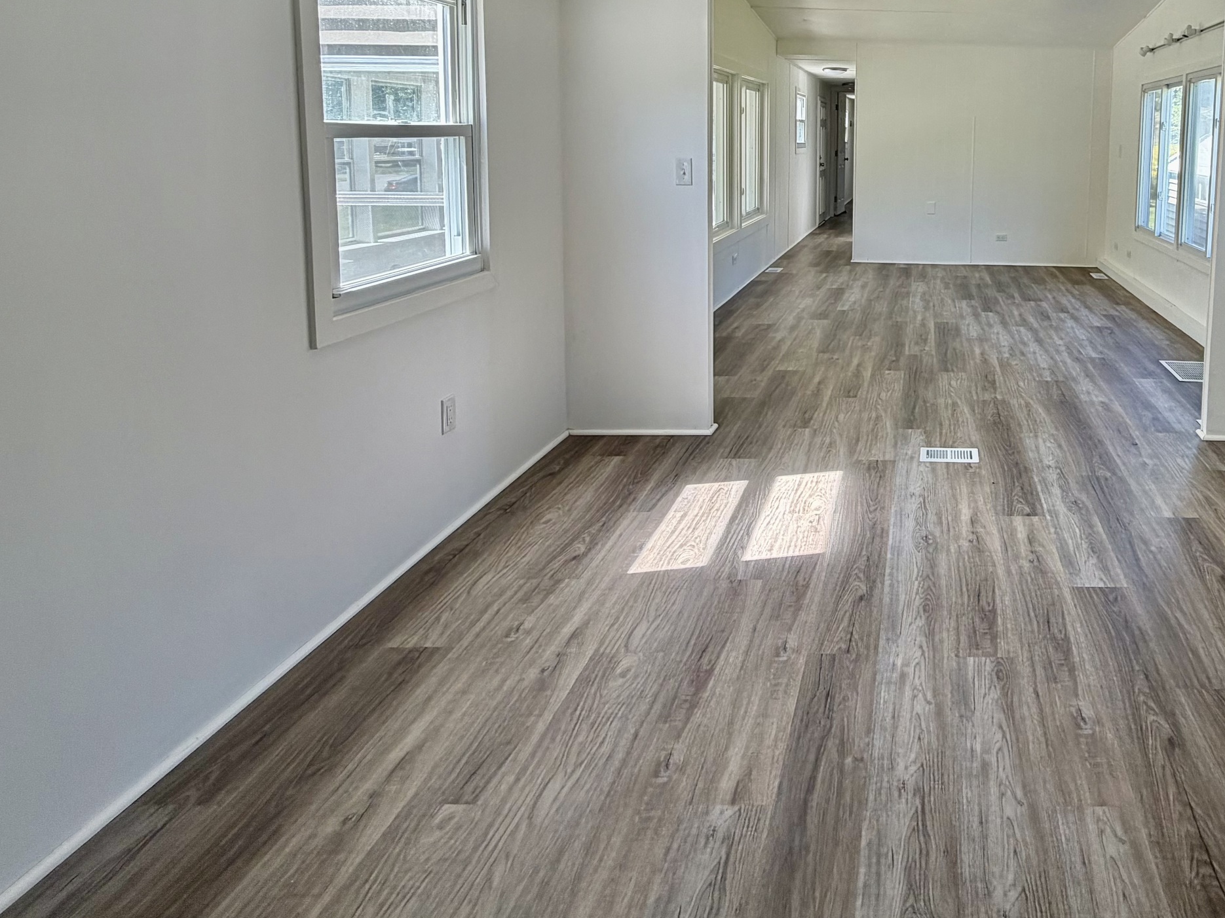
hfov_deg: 68.3
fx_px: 814
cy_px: 206
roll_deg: -0.9
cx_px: 943
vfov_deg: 55.4
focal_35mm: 23
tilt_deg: -5.0
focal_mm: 2.22
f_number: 2.2
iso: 64
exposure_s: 1/121
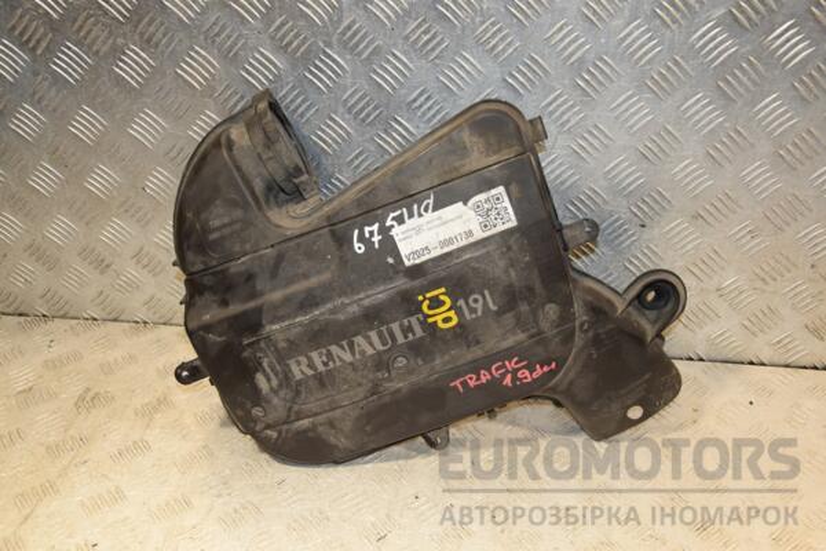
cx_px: 413
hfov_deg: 46.4
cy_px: 276
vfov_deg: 31.9
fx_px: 964
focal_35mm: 42
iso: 800
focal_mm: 28
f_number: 5
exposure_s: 1/160
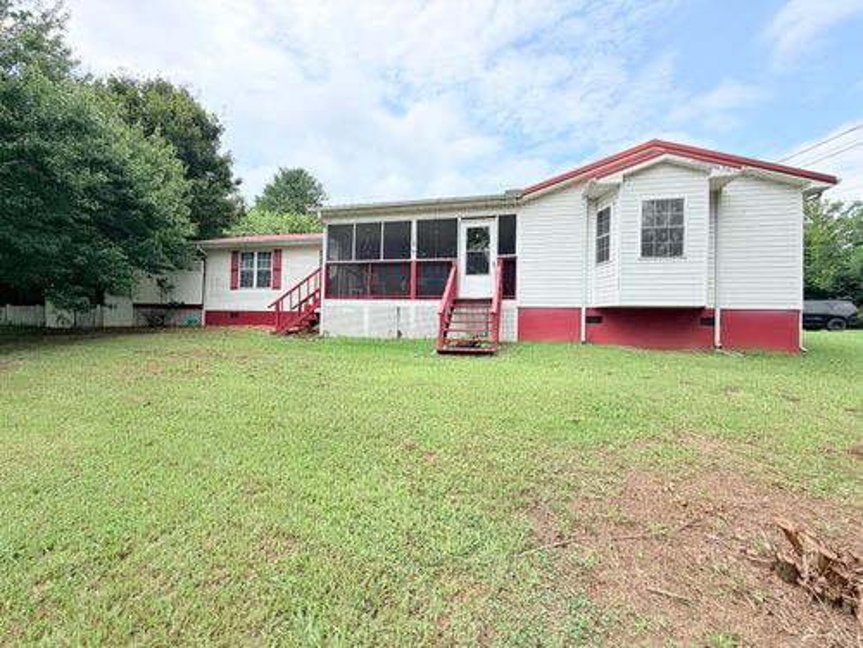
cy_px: 324
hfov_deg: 102.1
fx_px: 349
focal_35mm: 14
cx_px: 432
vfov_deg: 85.7
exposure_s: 1/770
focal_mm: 2.22
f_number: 2.2
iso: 25
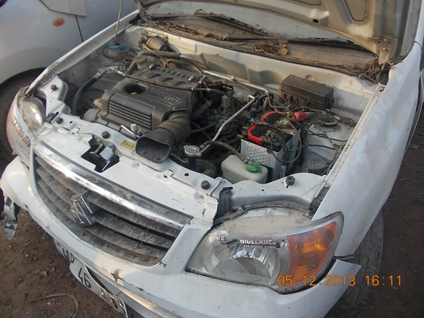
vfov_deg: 49.7
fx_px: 343
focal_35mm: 28
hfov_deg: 63.4
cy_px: 159
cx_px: 212
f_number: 2.7
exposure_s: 1/250
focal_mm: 4
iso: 80
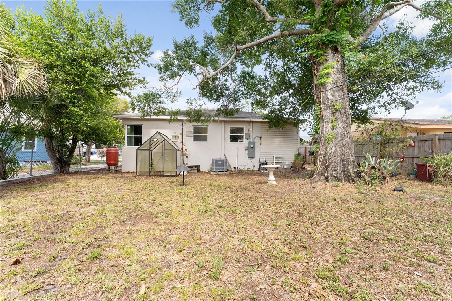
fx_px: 185
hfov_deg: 101.5
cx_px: 226
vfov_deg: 78.4
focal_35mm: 15
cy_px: 150
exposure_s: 1/30
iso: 100
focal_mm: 14.7
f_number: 9
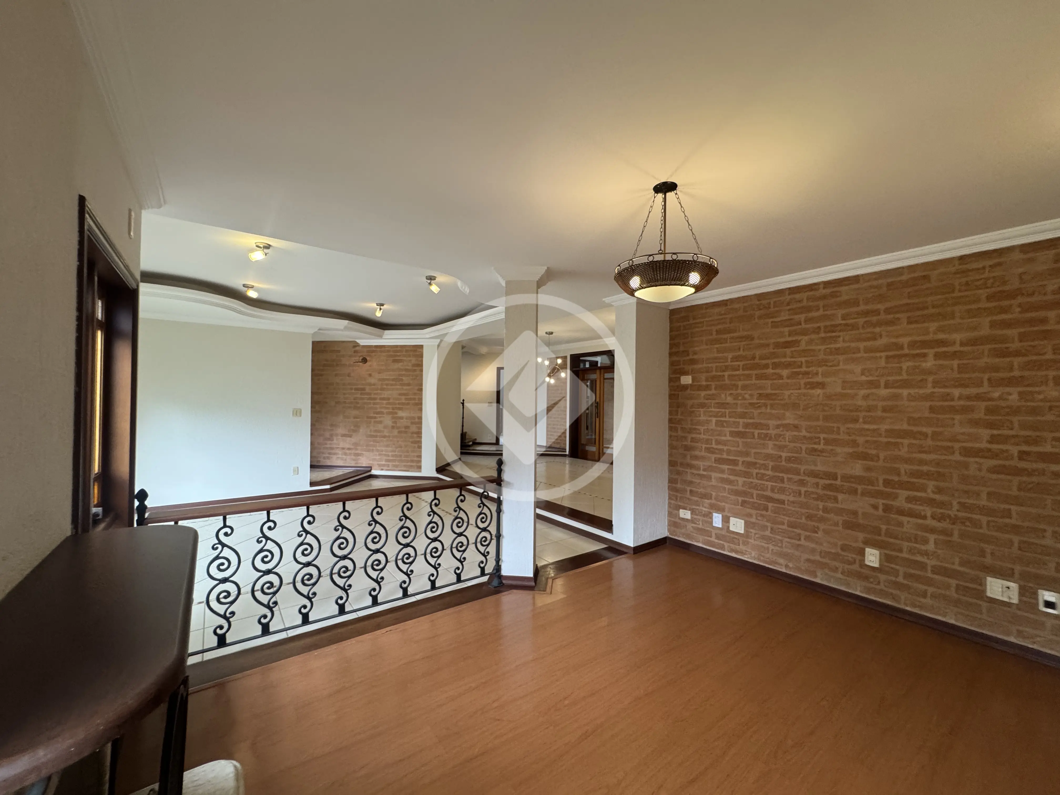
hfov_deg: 102.1
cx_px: 530
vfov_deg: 85.7
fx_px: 429
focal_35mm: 14
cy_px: 398
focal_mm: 2.22
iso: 250
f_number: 2.2
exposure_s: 1/60
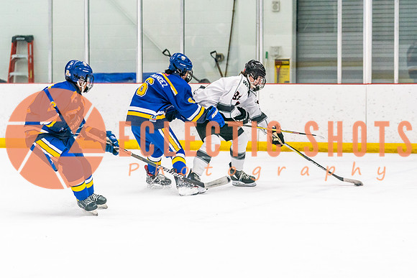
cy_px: 123
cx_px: 249
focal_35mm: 147
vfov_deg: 9.3
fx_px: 1702
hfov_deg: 14.0
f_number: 2.8
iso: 3200
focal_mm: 96
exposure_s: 1/1250
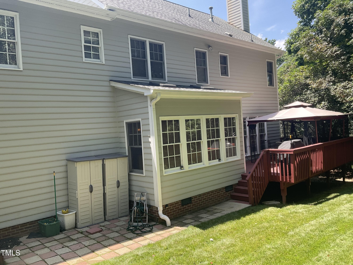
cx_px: 176
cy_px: 132
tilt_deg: -2.3
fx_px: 296
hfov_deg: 61.7
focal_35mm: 29
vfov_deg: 48.2
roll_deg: +3.5
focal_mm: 3
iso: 16
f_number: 1.8
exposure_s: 1/292
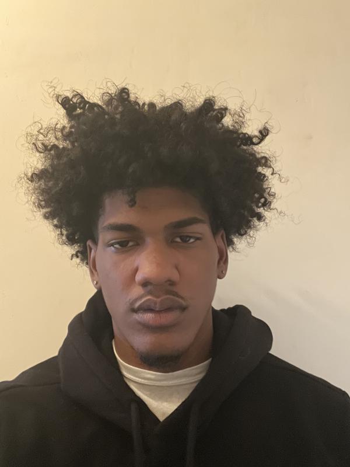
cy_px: 234
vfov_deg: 60.0
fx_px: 404
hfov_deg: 46.8
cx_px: 175
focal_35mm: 30
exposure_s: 1/15
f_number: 2.2
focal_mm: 2.71
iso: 1600
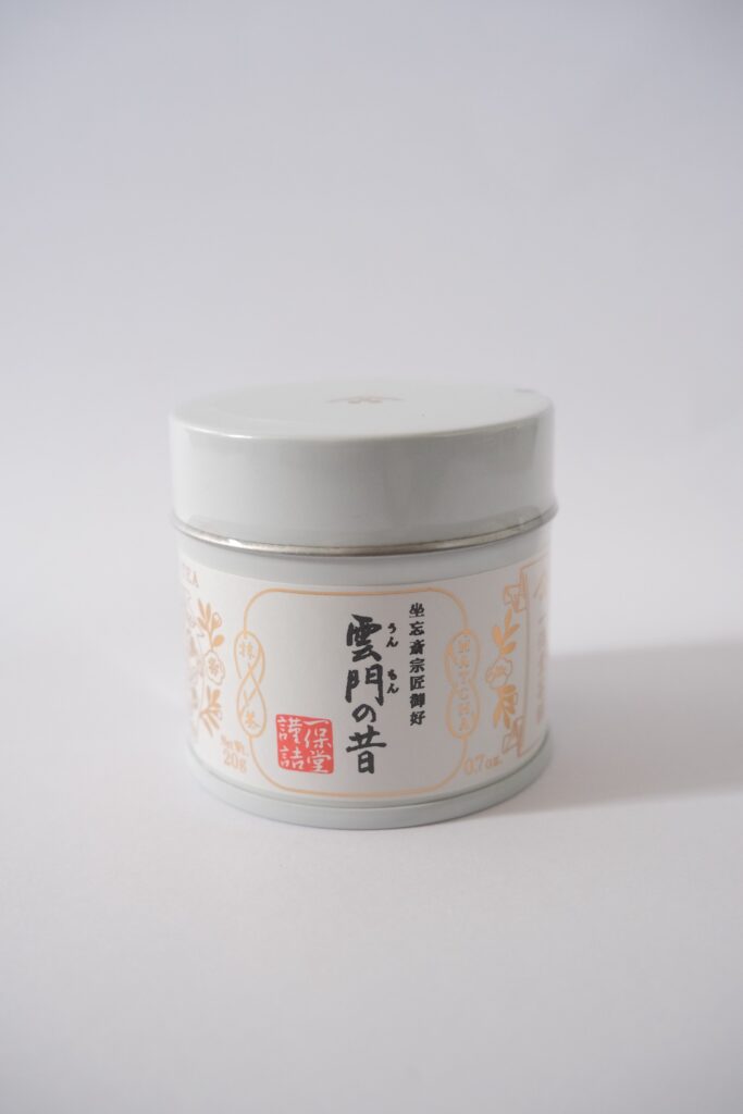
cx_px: 372
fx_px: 1145
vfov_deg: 51.9
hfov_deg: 36.0
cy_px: 557
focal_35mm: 37
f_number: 4.4
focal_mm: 24.9
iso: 1600
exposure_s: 1/100
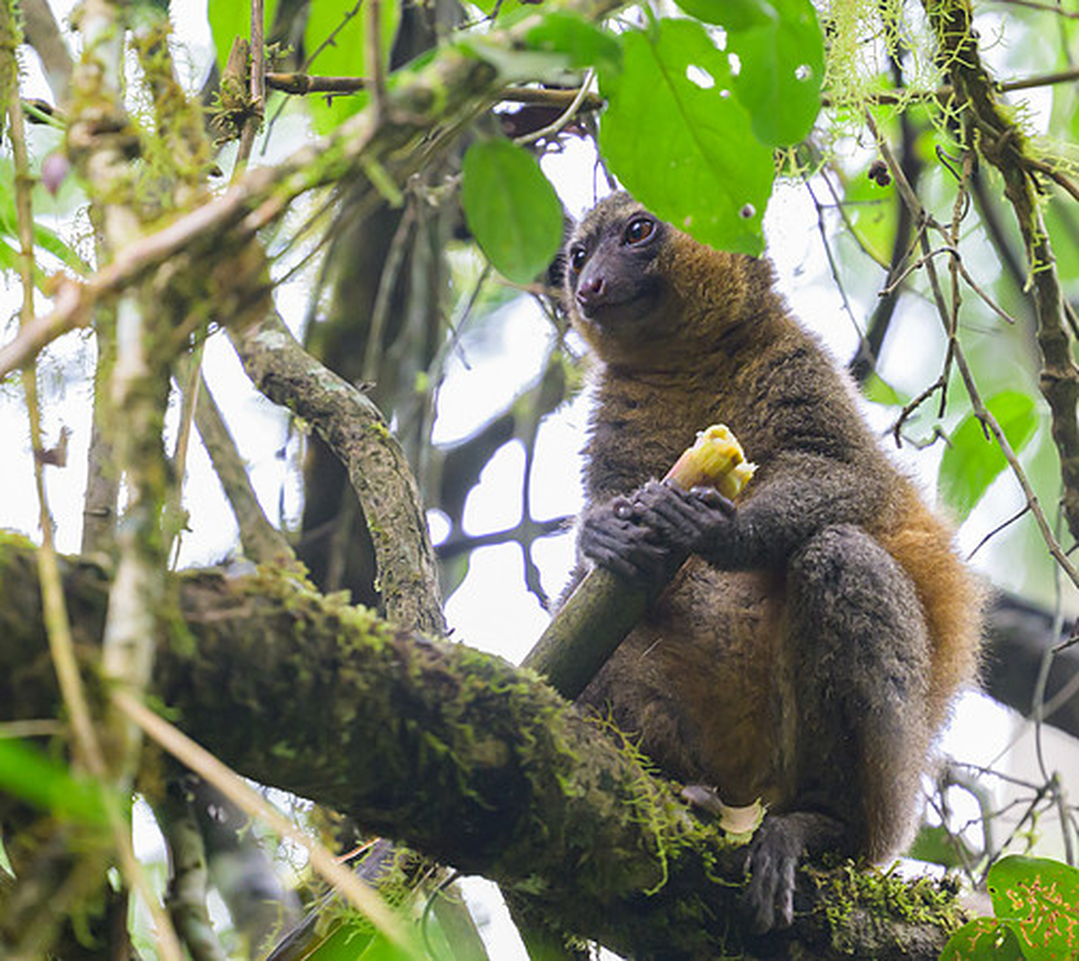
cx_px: 394
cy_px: 320
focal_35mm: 644
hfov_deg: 2.9
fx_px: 21502
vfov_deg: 2.6
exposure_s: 1/250
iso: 3200
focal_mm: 400
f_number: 2.8
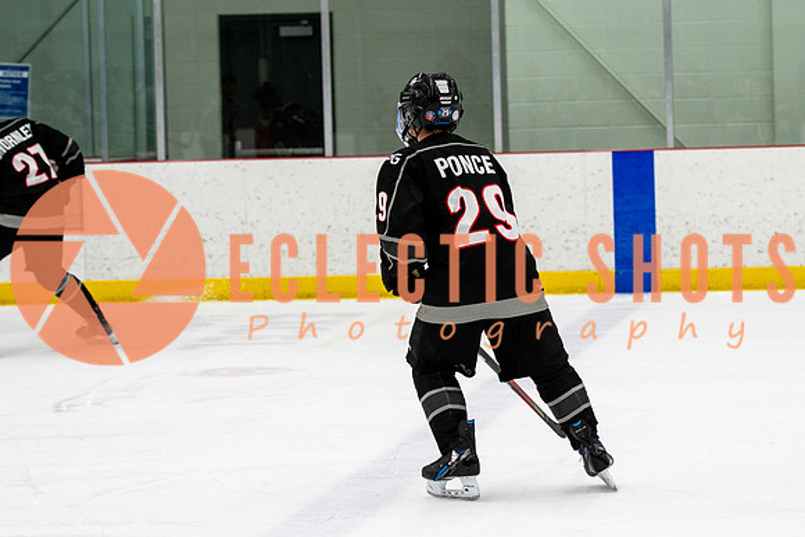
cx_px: 489
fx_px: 3586
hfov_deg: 12.8
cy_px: 214
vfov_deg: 8.6
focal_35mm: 160
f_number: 2.8
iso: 1400
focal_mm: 86
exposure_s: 1/640
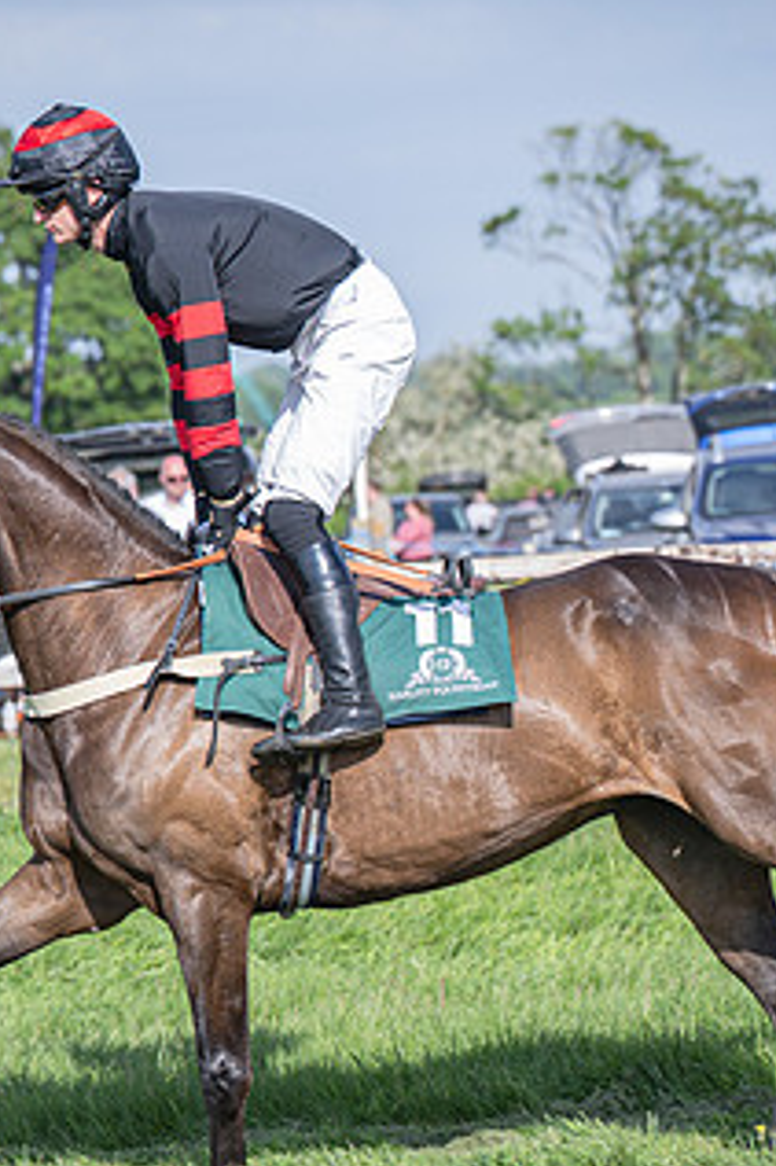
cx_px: 547
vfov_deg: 8.9
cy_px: 850
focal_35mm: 231
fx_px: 7477
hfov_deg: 5.9
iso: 200
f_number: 3.5
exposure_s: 1/1600
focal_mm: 89
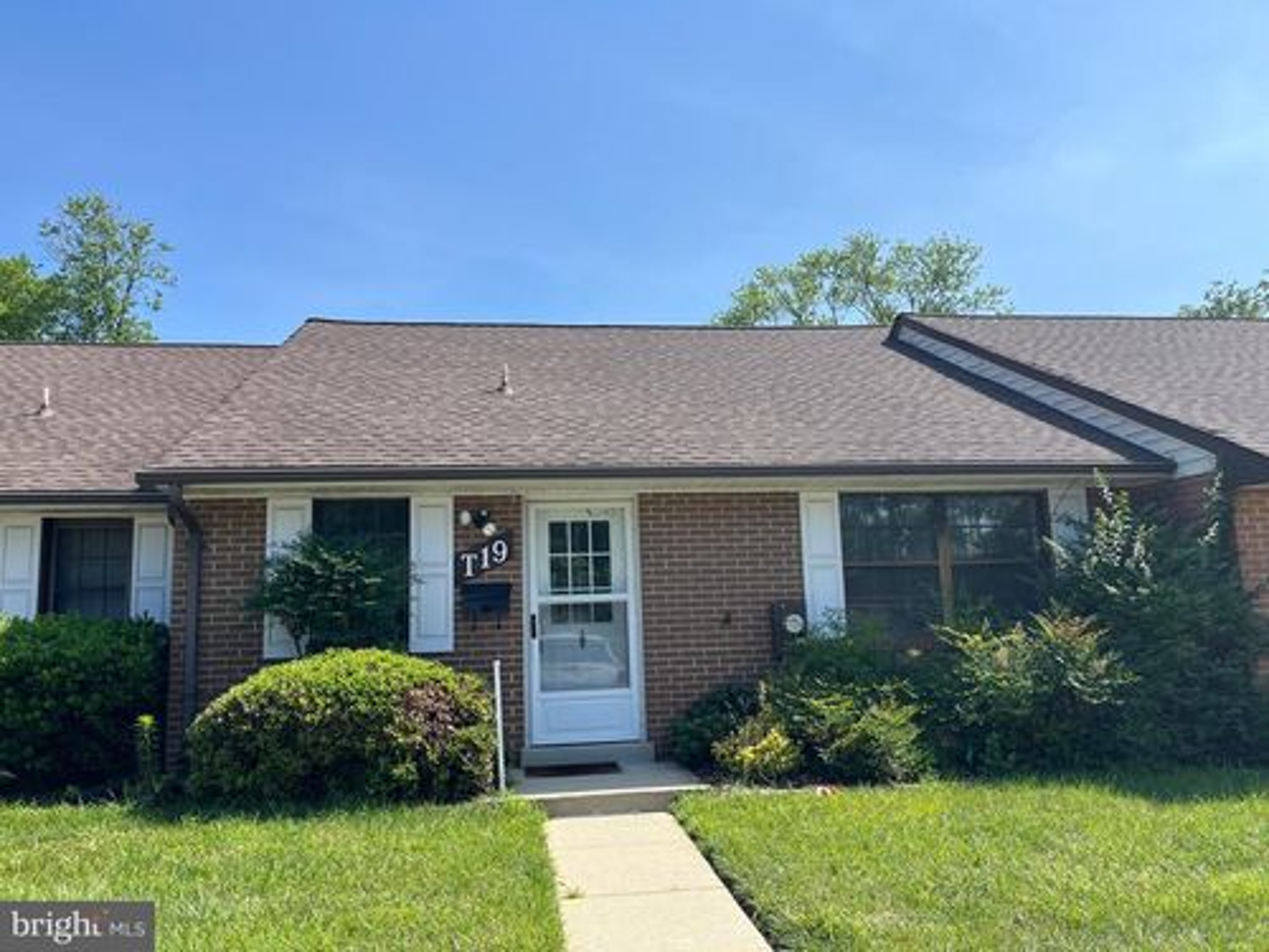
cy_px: 476
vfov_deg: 53.1
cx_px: 634
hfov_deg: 67.3
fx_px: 953
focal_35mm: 26
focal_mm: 5.1
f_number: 1.6
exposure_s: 1/2899
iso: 50
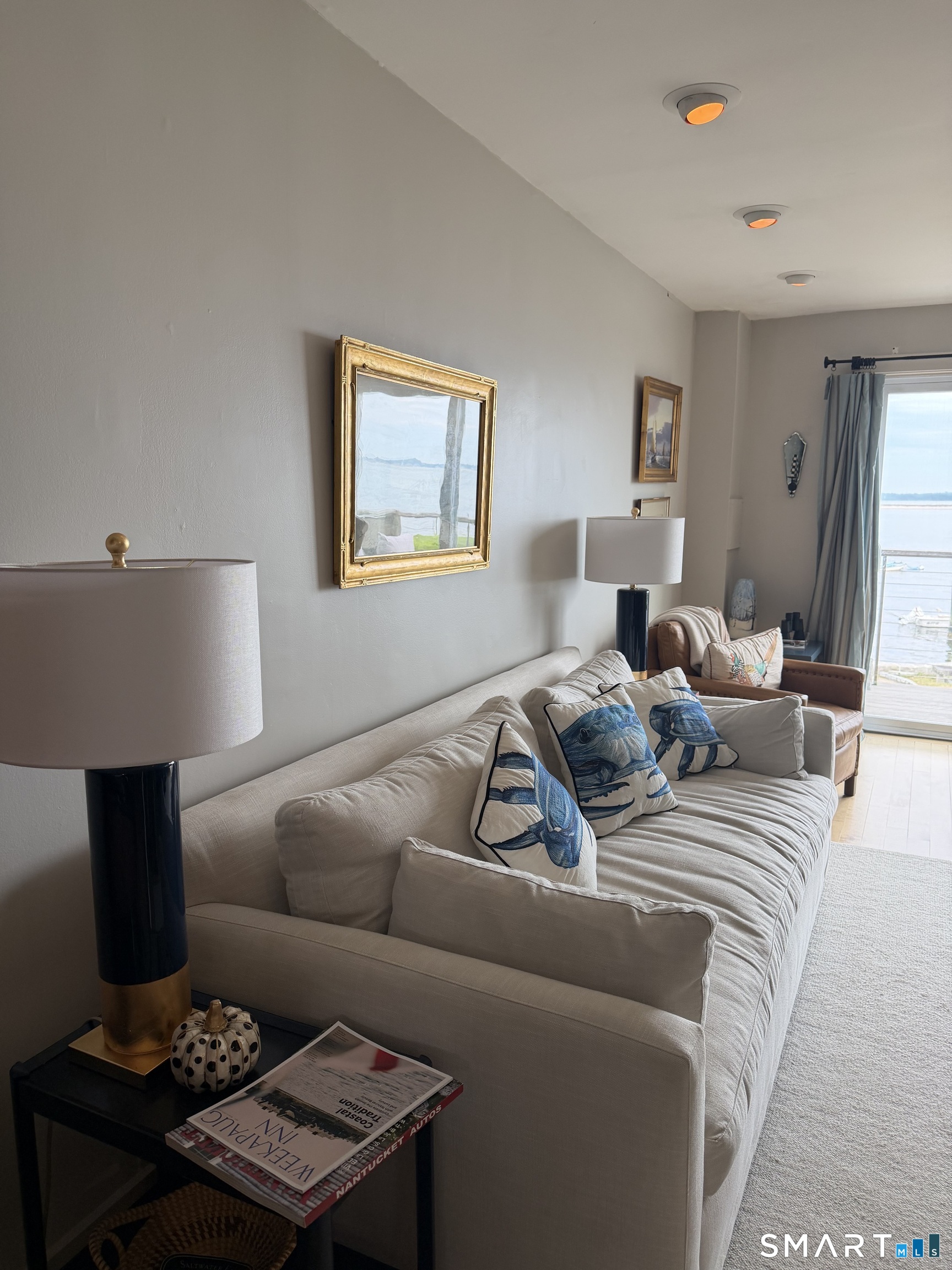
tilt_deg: -7.6
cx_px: 476
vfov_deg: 71.6
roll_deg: -1.8
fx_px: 880
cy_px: 635
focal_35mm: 24
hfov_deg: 56.8
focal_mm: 6.76
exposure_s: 1/164
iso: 125
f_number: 1.78
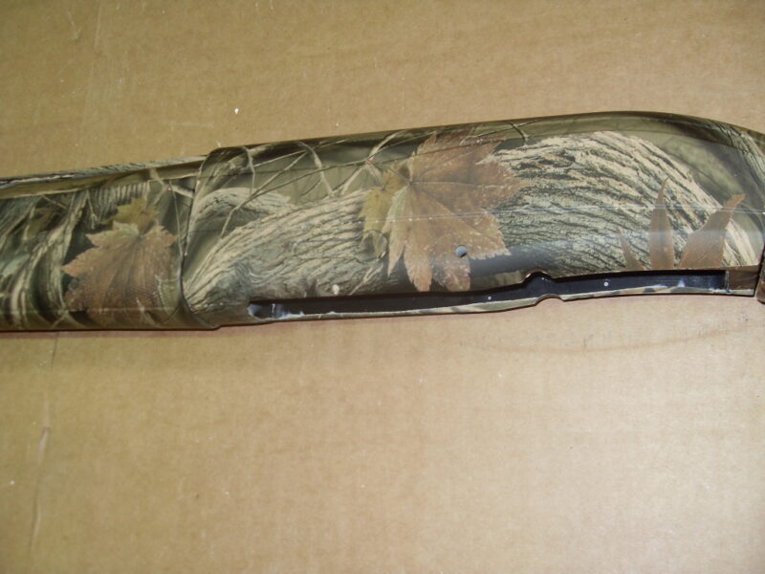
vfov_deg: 40.7
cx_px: 382
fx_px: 773
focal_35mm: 35
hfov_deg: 52.6
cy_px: 287
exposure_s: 1/45
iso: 100
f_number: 2.8
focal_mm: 6.3
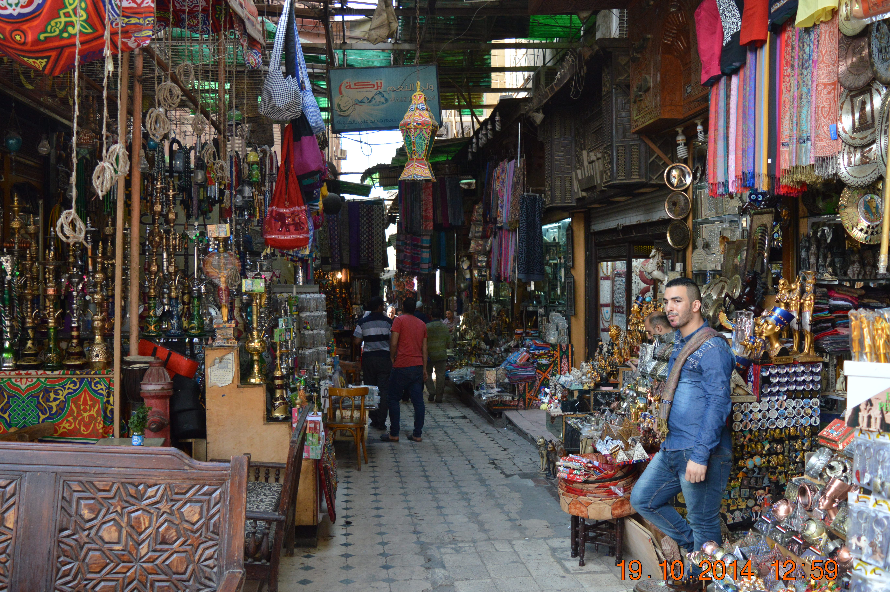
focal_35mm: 33
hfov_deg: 57.3
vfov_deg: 39.9
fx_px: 815
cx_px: 441
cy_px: 294
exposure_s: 1/500
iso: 560
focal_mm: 20
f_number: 3.8
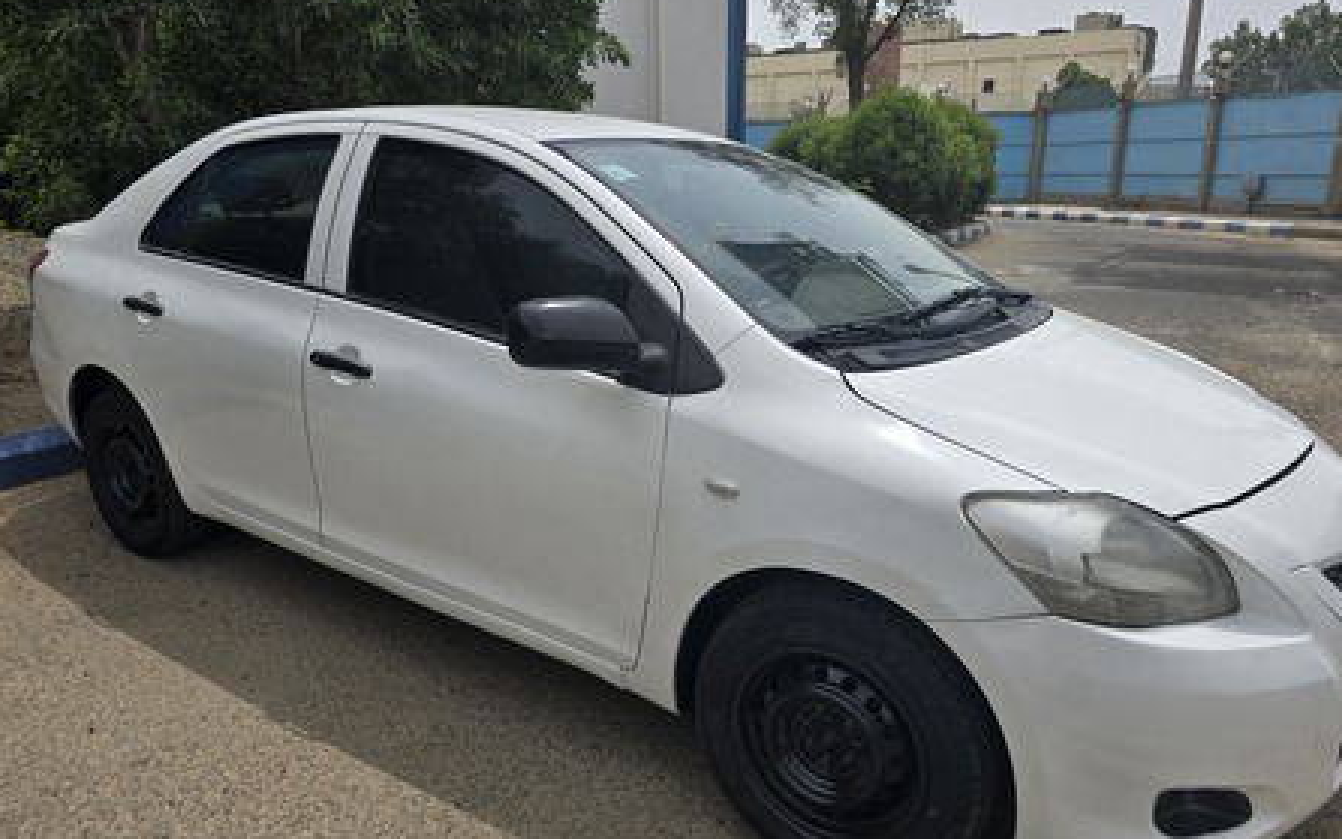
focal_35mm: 25
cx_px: 682
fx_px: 915
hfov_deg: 72.5
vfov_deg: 49.3
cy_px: 447
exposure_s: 1/1286
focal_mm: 6.3
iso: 12
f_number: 1.7
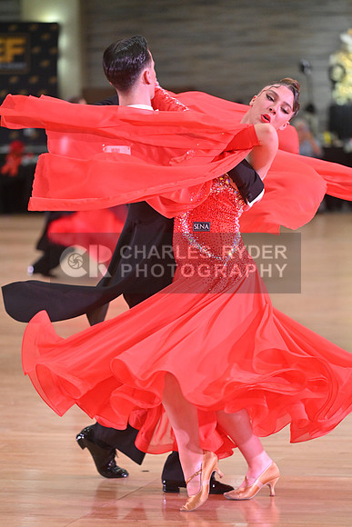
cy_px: 264
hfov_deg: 8.6
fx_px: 2345
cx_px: 176
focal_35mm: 160
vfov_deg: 12.8
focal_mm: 160
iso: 3200
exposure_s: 1/400
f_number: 4.5
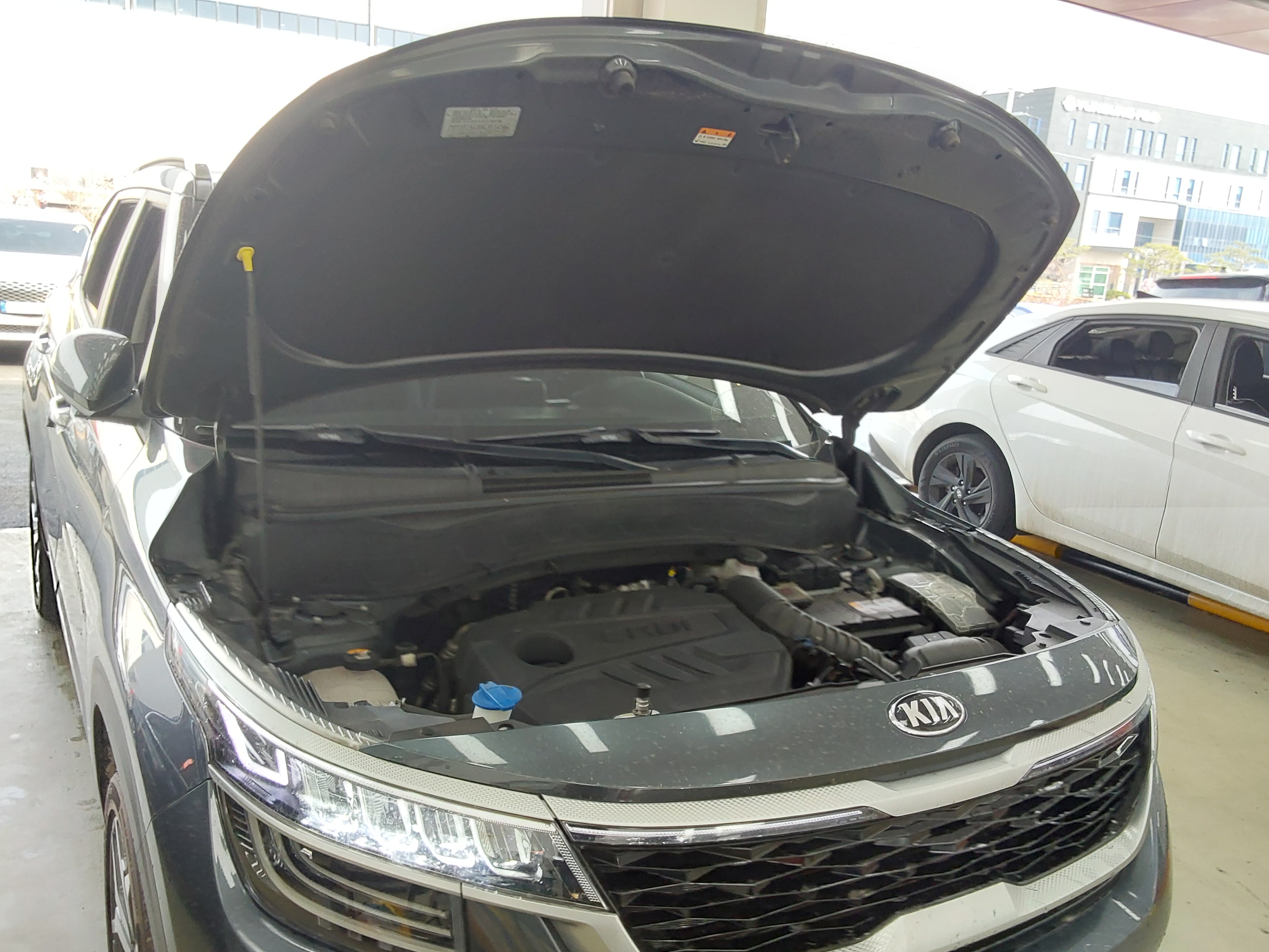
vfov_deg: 48.2
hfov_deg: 61.7
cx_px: 638
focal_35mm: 29
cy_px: 482
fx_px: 1063
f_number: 1.9
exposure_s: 1/120
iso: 100
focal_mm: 2.91
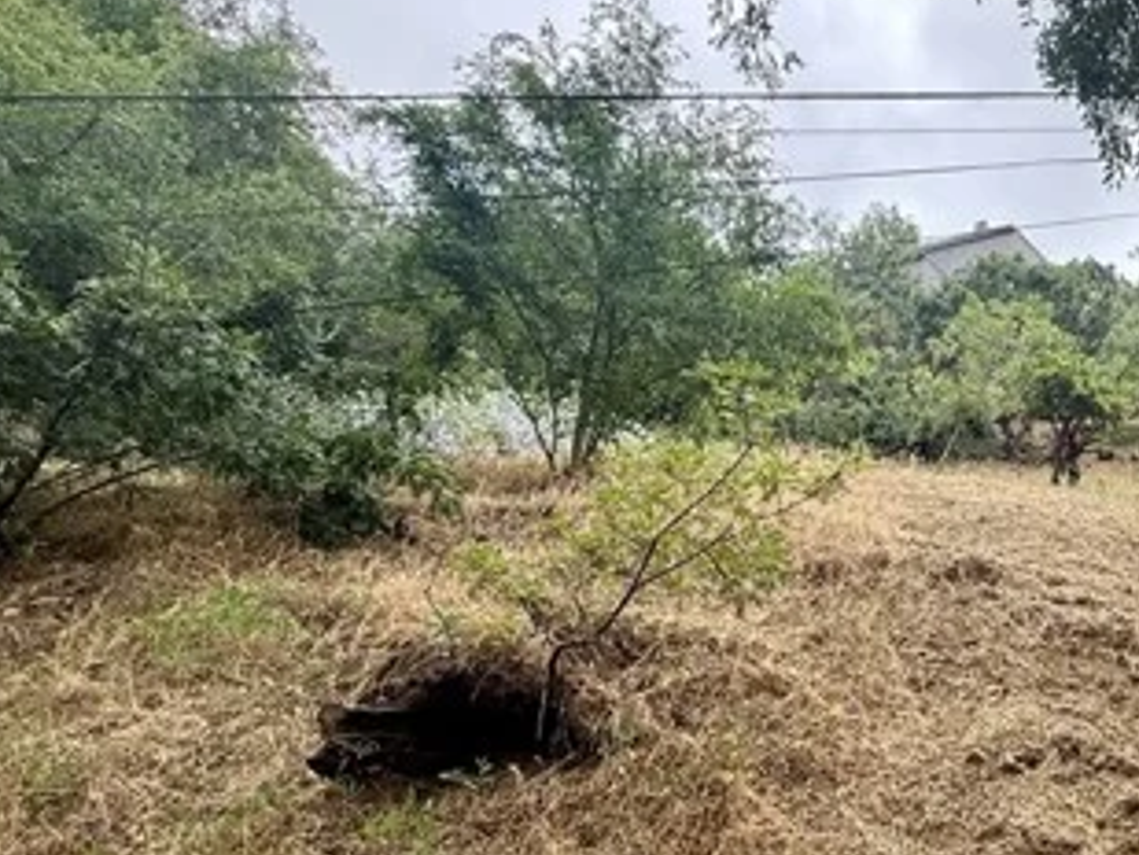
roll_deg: -6.1
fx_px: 955
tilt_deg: +19.4
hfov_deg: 52.6
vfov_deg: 46.9
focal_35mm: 29
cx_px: 1065
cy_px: 619
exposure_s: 1/430
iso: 64
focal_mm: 2.22
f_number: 2.2
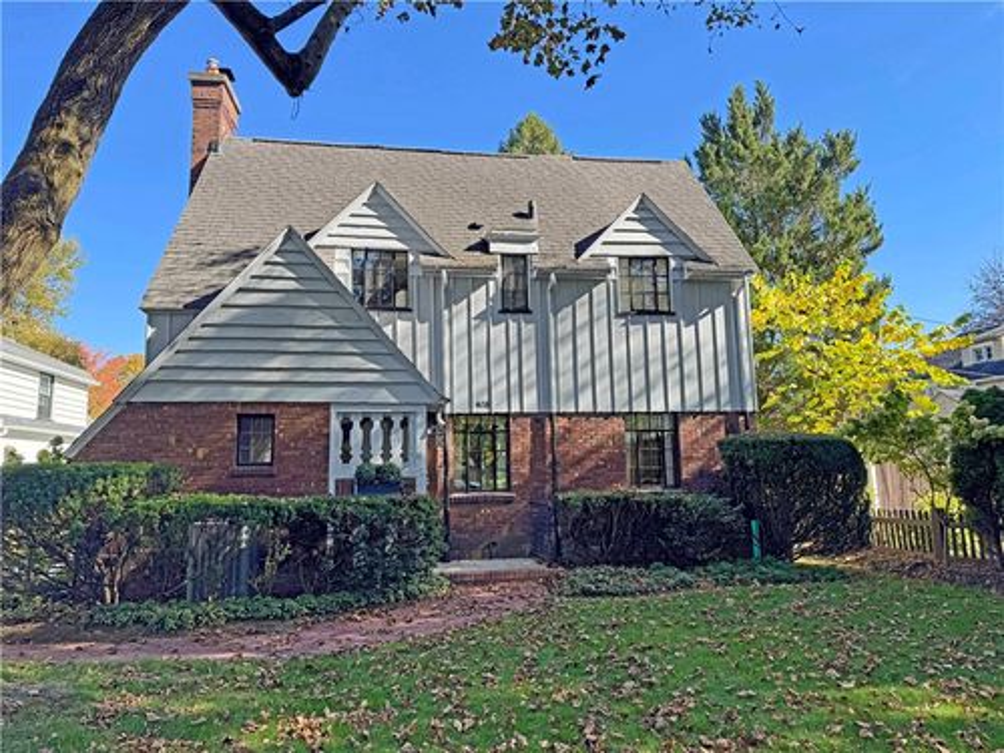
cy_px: 376
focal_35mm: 24
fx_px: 696
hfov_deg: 71.6
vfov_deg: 56.8
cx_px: 502
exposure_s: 1/1059
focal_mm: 6.76
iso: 80
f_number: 1.78
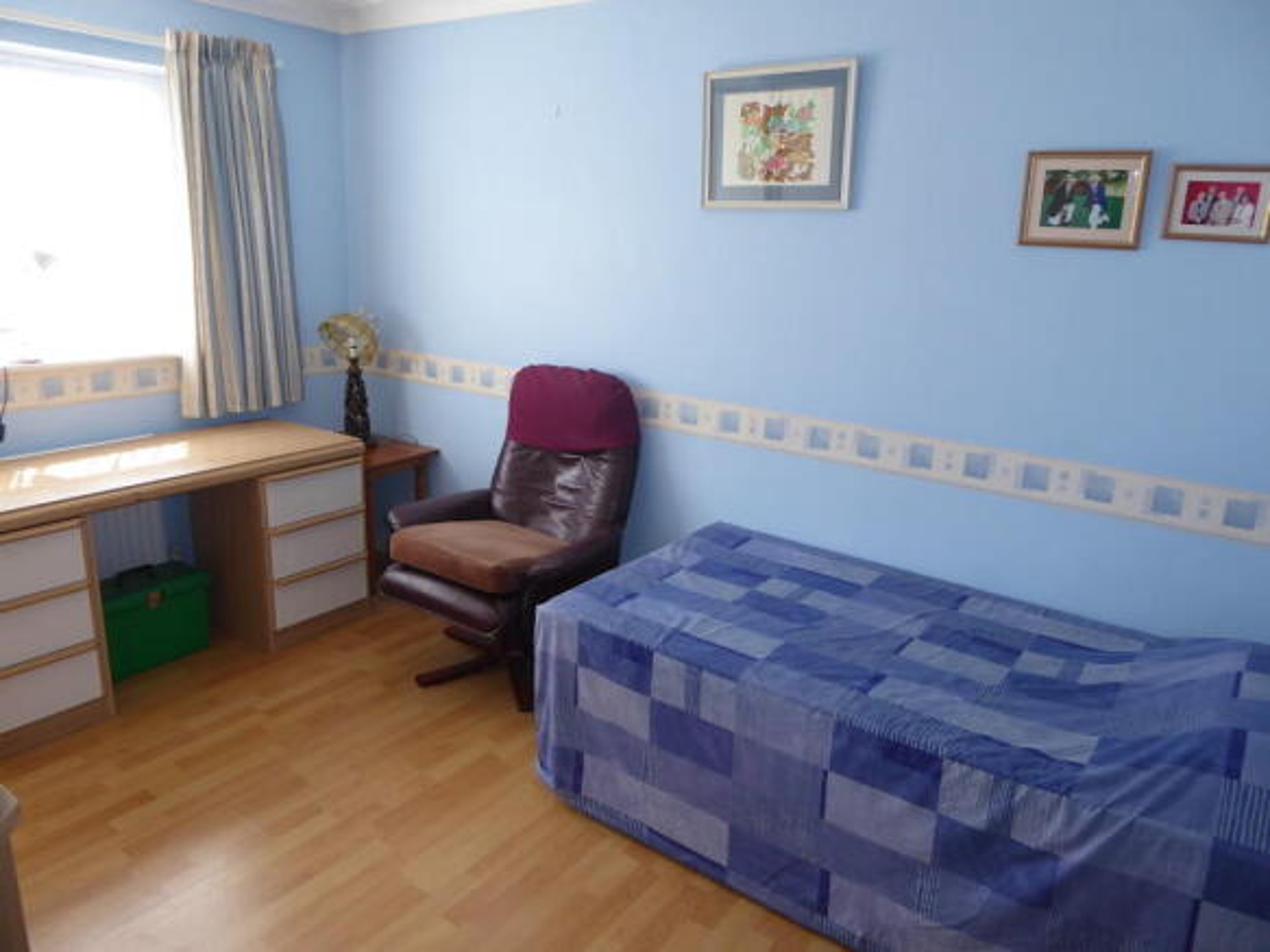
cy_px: 476
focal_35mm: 24
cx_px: 635
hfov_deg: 71.6
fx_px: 880
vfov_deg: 56.8
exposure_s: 1/60
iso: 160
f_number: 3.3
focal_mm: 4.3
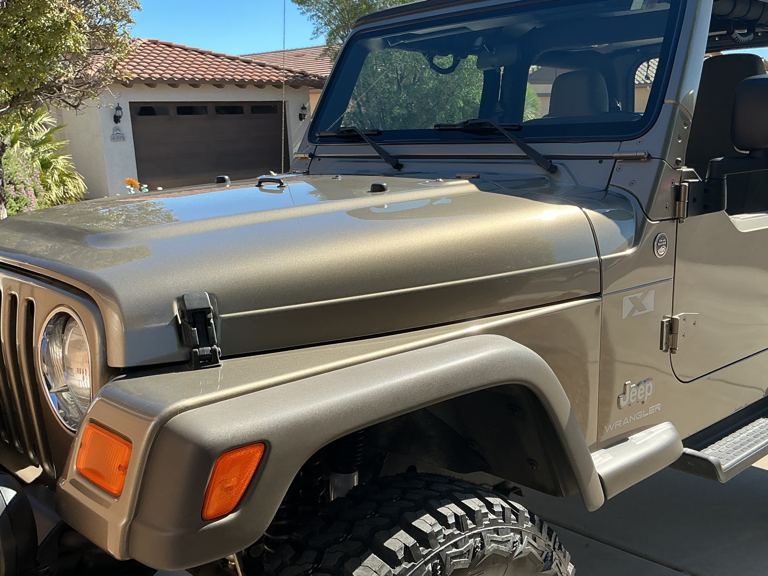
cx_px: 427
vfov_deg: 38.6
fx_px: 821
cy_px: 317
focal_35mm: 37
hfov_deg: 50.0
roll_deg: +0.7
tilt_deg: -14.3
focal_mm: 3
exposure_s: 1/674
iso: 25
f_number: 1.8
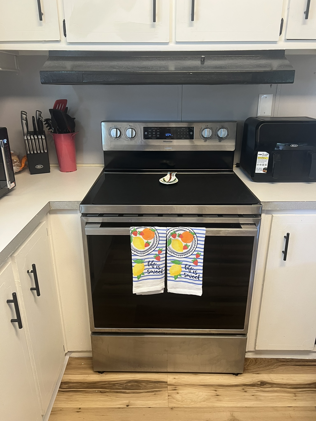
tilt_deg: -19.7
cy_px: 210
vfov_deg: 67.3
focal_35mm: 26
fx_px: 316
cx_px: 158
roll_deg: -0.6
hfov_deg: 53.1
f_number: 1.5
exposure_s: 1/62
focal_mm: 5.7
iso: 125
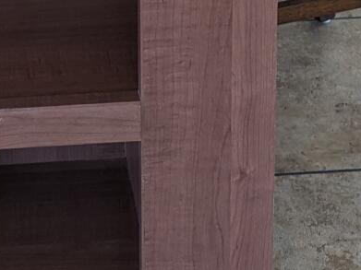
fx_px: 1282
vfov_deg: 10.2
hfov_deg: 15.7
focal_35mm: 123
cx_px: -6
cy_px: -405
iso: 87
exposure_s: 1/30
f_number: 1.85
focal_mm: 6.81
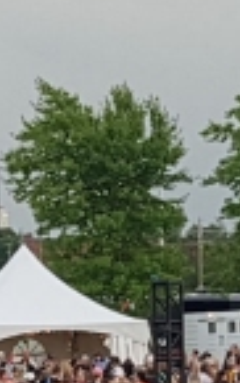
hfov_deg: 17.2
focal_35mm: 76
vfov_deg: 25.9
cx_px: 98
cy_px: 375
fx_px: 793
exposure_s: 1/136
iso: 50
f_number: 1.7
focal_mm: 4.2
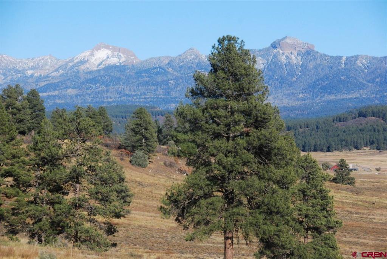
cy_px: 130
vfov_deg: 9.7
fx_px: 1533
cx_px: 194
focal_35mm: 142
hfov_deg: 14.4
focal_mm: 95
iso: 400
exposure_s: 1/1000
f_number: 8
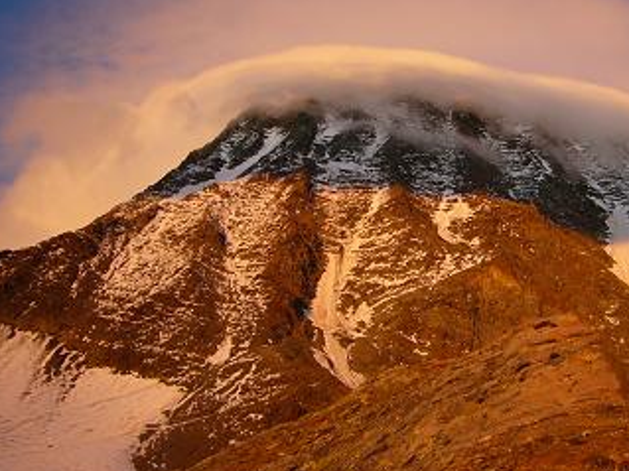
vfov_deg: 32.1
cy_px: 213
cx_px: 424
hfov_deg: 41.5
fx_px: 817
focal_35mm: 45
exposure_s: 1/160
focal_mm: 4.6
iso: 80
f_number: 2.8
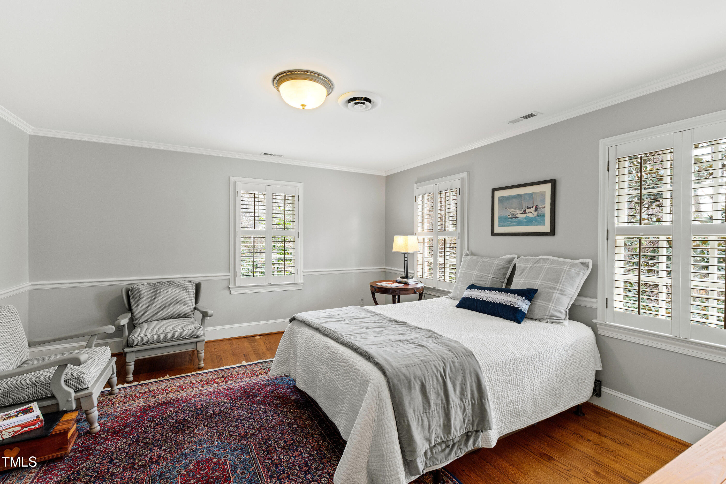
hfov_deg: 100.4
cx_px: 363
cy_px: 242
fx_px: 302
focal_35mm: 15
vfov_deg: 77.3
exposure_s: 1/2
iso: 100
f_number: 8
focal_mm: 10
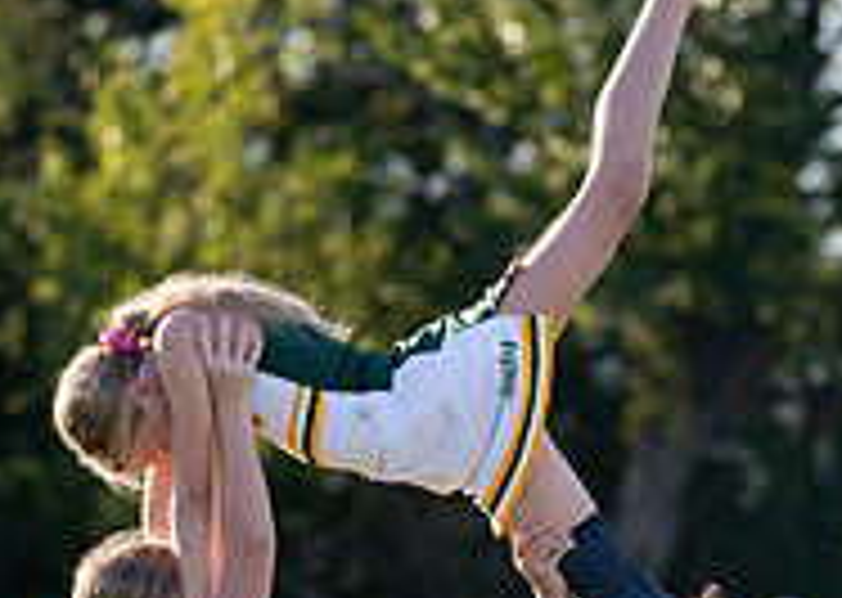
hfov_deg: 5.1
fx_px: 9408
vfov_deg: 3.6
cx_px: 416
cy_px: 750
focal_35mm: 394
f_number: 2.8
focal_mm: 117
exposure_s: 1/2500
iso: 500
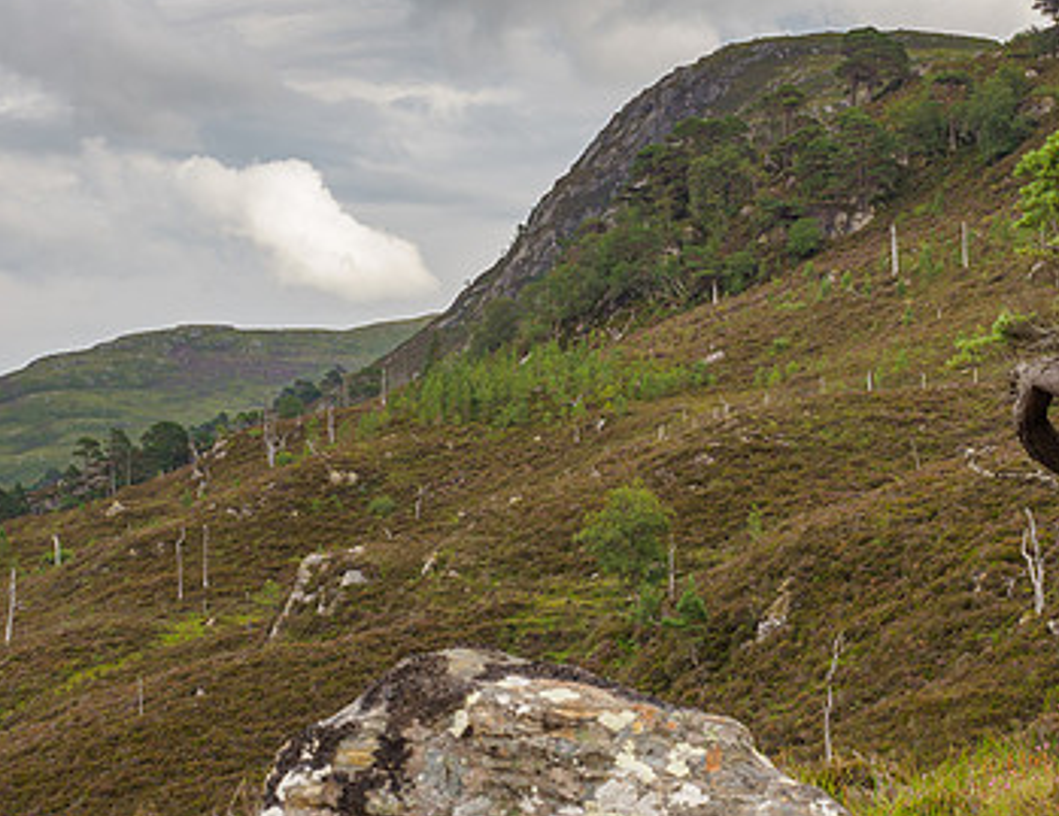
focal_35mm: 97
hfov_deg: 19.8
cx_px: 875
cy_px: 349
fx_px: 2997
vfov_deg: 15.5
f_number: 7.1
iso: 200
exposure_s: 1/100
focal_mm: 28
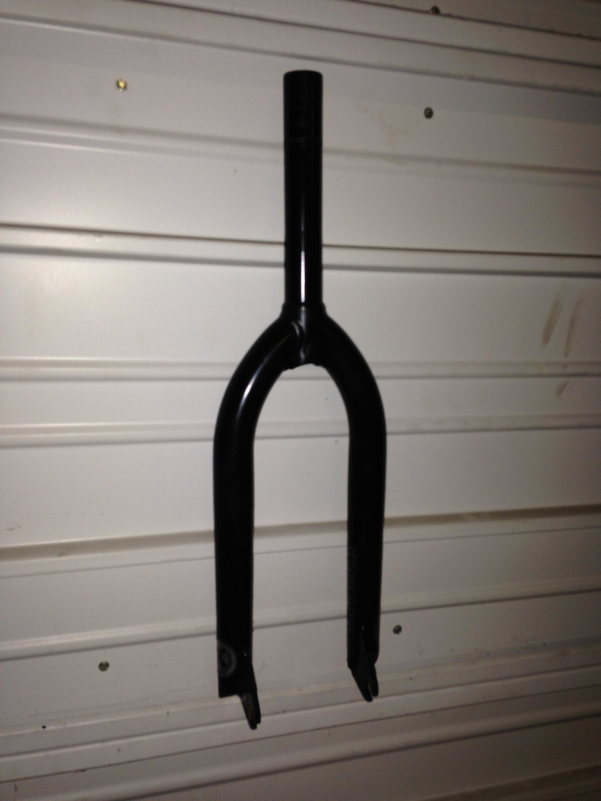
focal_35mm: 33
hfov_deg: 42.9
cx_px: 300
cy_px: 400
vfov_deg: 55.4
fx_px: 764
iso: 50
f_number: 2.4
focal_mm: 4.12
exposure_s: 1/29
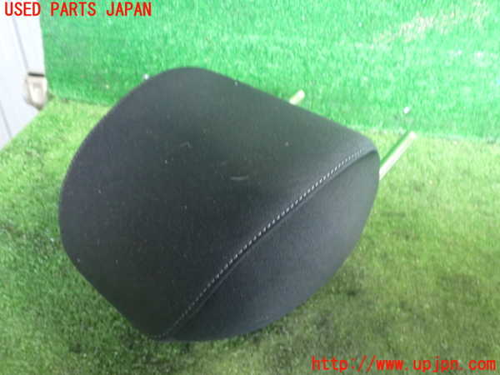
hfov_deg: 60.0
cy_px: 188
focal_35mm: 30
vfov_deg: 46.8
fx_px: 433
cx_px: 250
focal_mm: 5.4
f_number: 2.3
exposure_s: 1/30
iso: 800
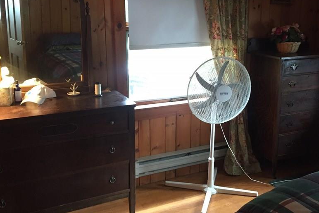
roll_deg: -1.6
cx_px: 192
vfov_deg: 33.3
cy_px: 87
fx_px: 354
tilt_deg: -13.1
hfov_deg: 48.1
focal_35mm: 40
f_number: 2.2
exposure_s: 1/30
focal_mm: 4.15
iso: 160
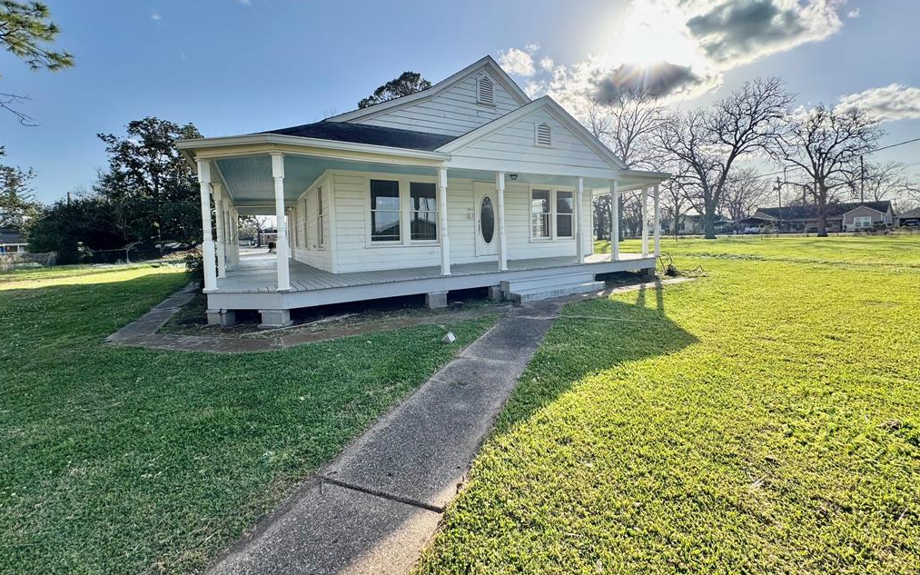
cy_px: 251
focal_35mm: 15
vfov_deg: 74.4
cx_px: 460
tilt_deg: -2.7
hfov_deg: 101.5
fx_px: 376
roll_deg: +1.0
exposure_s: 1/741
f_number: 2.2
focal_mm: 2.22
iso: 40
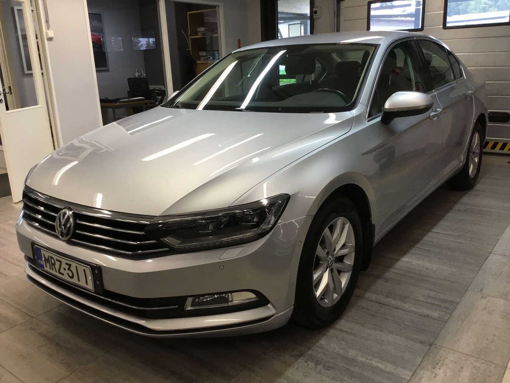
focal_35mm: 31
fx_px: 457
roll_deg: +3.8
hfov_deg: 58.4
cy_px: 192
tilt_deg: -15.3
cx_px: 255
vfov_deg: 45.4
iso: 32
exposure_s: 1/33
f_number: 2.4
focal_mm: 3.3
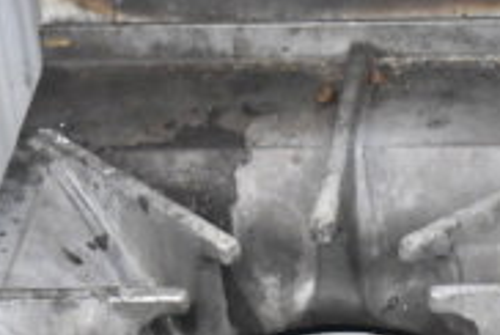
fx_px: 3214
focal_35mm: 231
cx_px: 698
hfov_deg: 8.7
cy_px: 463
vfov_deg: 5.9
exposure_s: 1/80
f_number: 5.3
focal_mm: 46
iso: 4500
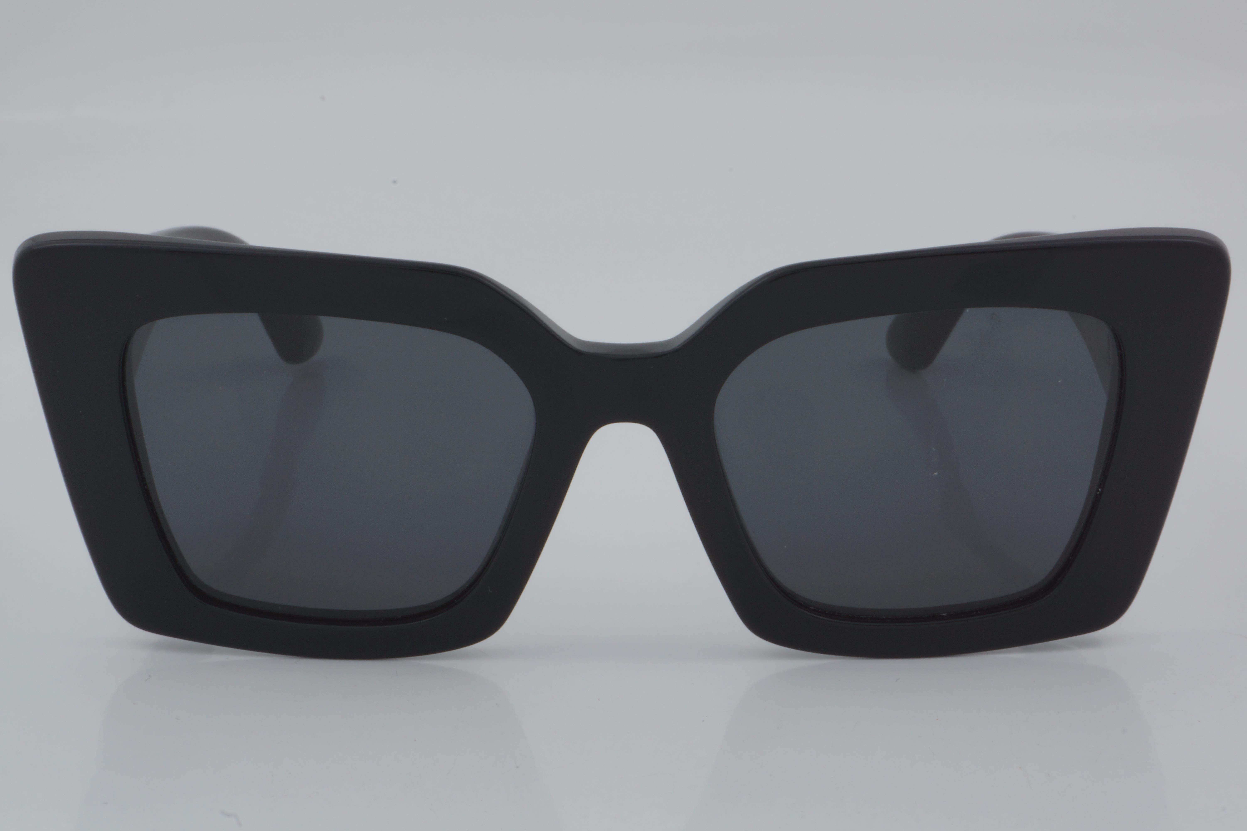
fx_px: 2857
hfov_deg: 24.6
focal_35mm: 82
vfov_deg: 16.6
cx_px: 624
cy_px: 416
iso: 100
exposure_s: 1/4
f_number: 32
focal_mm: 55
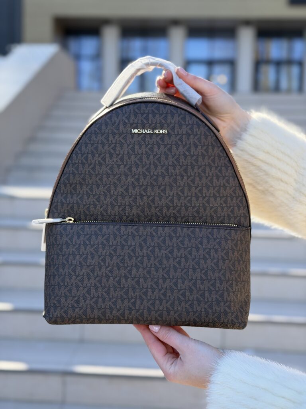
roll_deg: -1.4
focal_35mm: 48
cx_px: 153
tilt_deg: -3.8
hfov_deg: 30.3
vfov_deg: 39.7
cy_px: 204
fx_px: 566
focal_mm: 6.76
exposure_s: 1/1149
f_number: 1.78
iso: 100
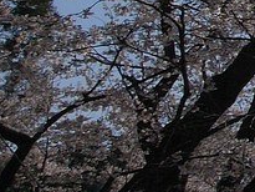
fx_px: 685
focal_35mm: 93
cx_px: 825
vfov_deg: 14.4
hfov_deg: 10.5
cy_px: -128
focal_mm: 7
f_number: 11
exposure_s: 1/640
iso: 200
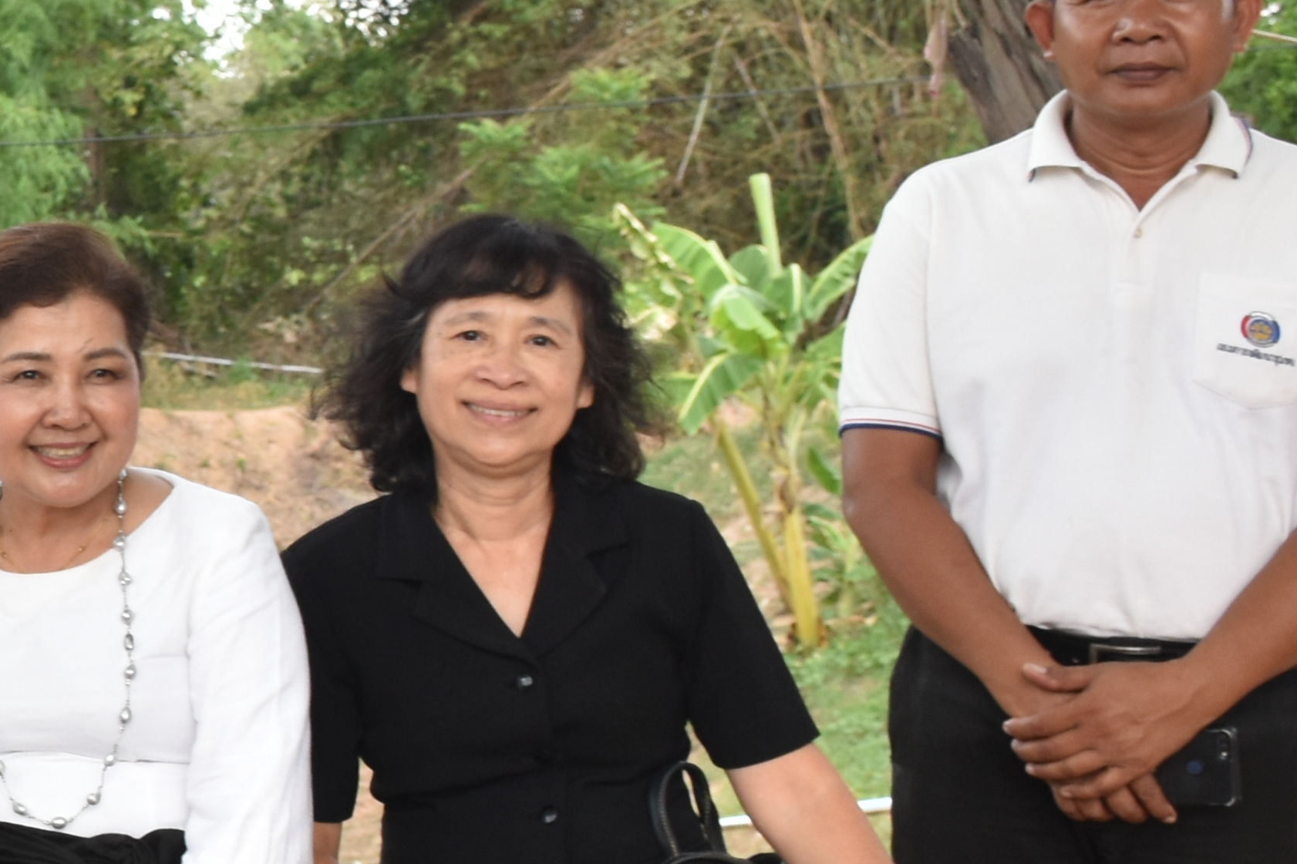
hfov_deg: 17.3
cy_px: 505
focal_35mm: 107
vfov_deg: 12.8
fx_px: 3854
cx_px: -616
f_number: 7.1
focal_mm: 20
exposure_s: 1/200
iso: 400
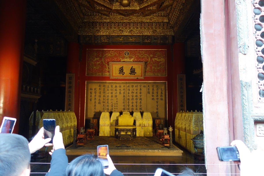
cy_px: 88
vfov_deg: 46.4
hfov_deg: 65.5
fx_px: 205
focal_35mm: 28
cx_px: 132
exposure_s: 1/250
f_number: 1.8
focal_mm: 10.4
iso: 400
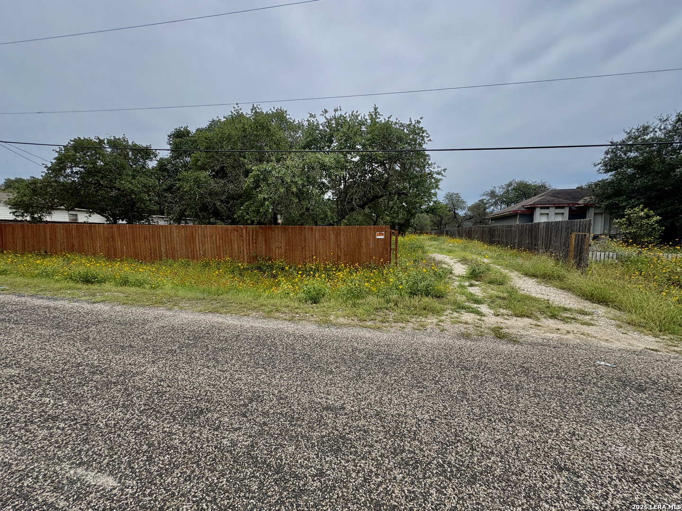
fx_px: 276
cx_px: 341
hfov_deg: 102.1
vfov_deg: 85.7
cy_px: 256
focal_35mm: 14
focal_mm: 2.22
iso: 40
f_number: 2.2
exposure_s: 1/1323
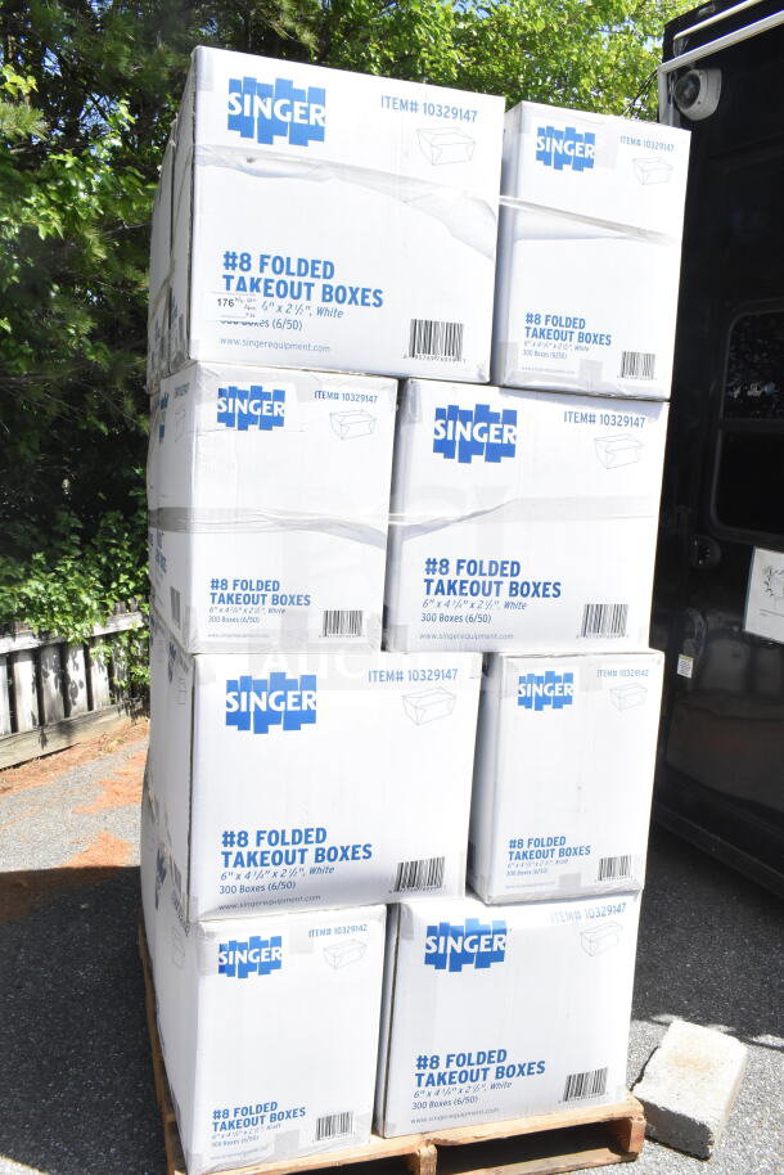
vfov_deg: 61.9
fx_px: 979
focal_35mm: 30
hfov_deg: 43.6
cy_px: 588
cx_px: 392
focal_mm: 20
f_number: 13
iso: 1600
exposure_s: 1/640
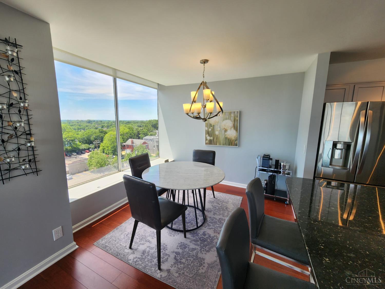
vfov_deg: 89.9
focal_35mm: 13
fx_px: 145
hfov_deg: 106.2
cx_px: 192
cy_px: 144
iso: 64
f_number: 2.2
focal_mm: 2.2
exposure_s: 1/120
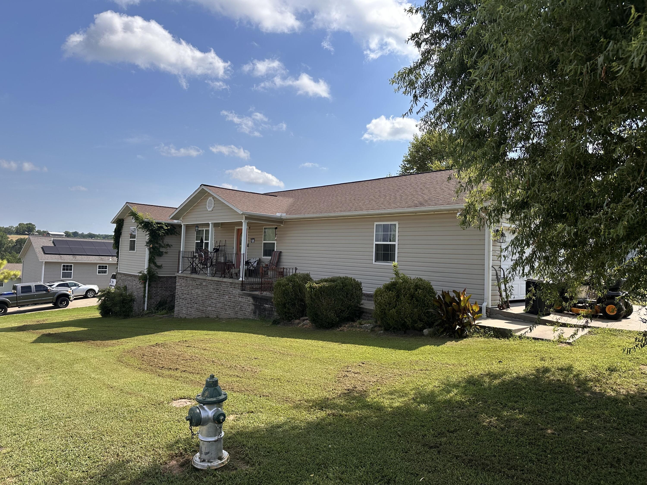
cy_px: 242
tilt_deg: +1.8
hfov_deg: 71.6
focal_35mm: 24
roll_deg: -2.7
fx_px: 449
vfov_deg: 56.8
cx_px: 324
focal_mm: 6.86
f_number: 1.78
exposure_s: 1/5000
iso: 80
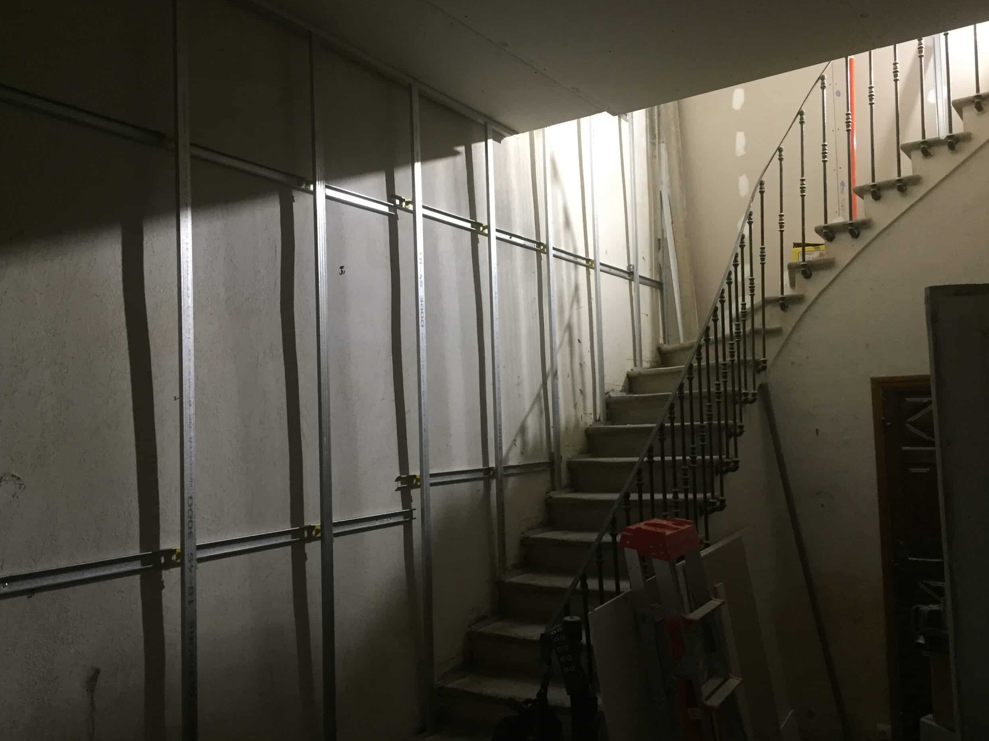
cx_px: 482
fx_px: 857
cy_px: 378
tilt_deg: +3.2
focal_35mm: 30
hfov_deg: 60.0
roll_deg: +1.9
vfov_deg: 46.8
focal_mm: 4.15
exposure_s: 1/20
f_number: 2.2
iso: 250
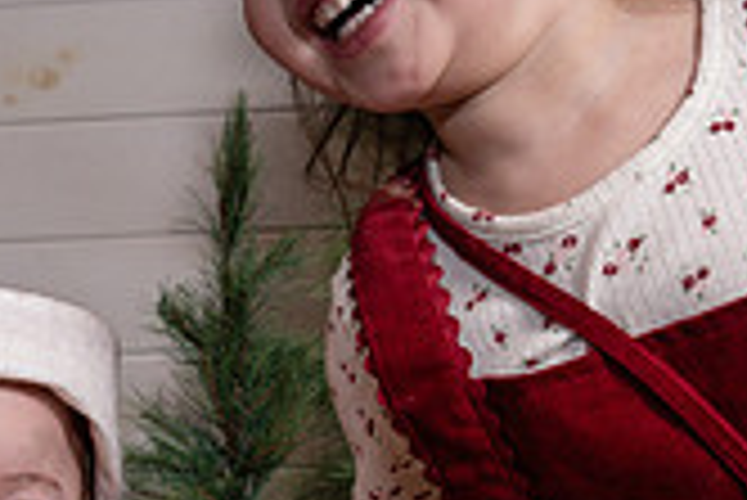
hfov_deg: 23.1
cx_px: -9
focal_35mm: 84
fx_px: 1744
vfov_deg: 15.3
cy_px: 714
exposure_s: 1/250
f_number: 5.6
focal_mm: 24
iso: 250
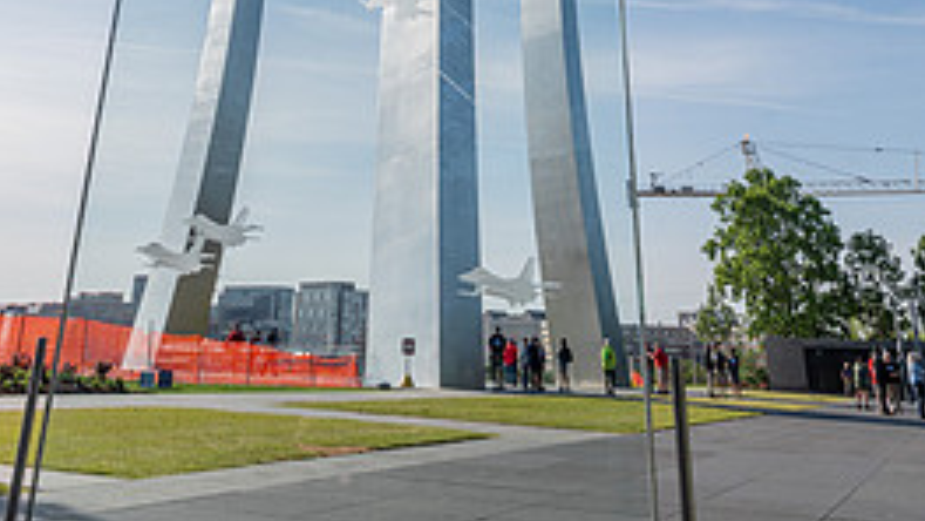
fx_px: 1055
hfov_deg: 47.3
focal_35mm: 43
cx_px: 408
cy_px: -257
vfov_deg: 22.7
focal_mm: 16
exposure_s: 1/125
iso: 100
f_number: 13
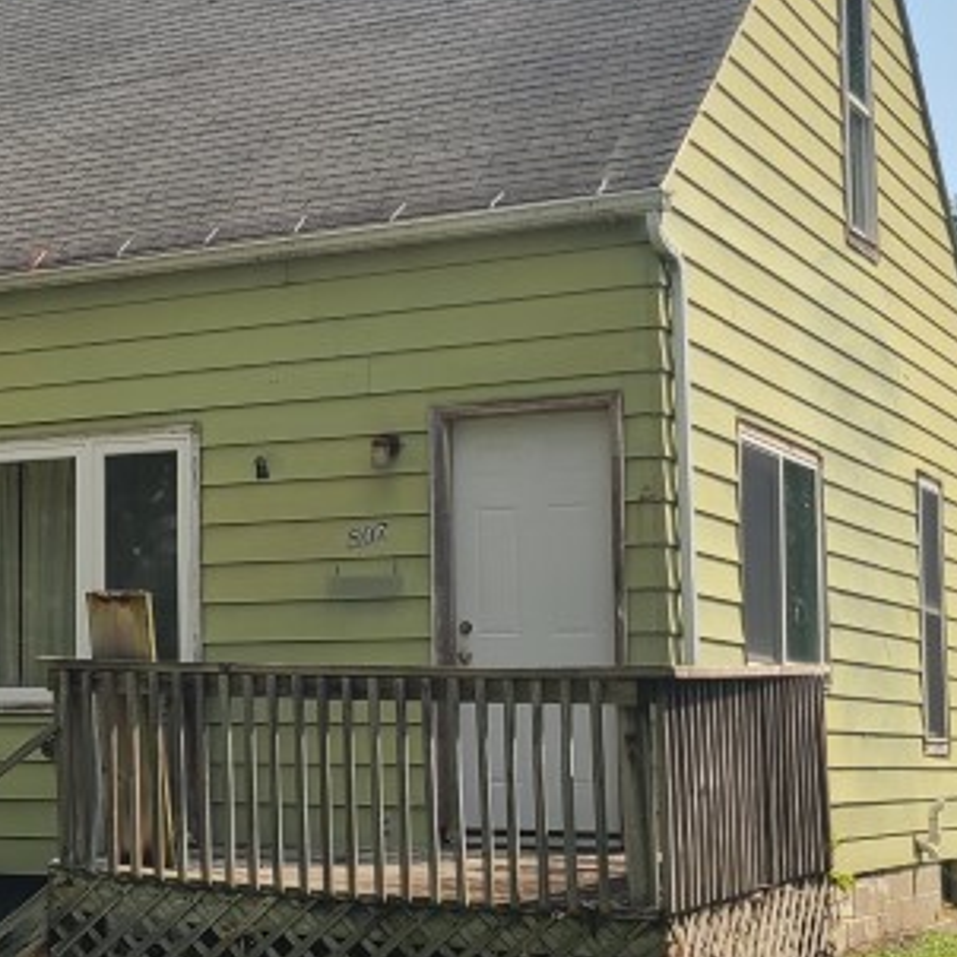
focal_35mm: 78
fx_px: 2440
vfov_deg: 22.2
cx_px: -136
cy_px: 510
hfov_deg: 20.9
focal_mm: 5.4
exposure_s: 1/2289
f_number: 1.8
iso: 40
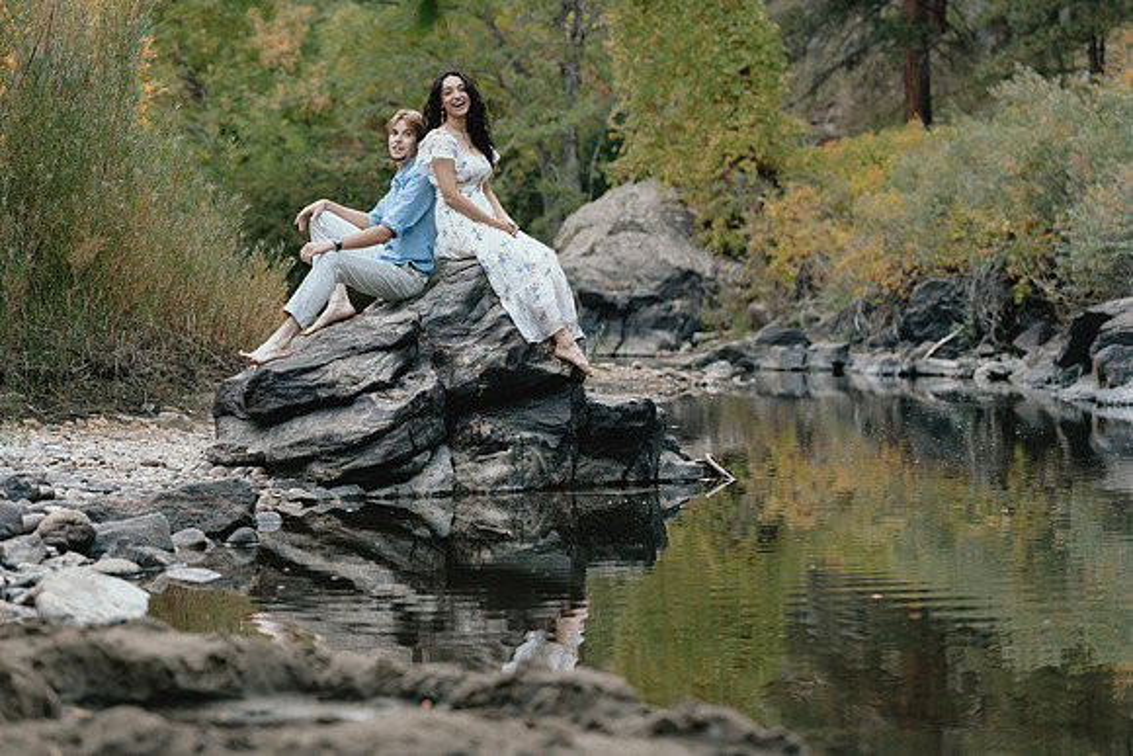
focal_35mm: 109
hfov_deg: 18.8
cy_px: 378
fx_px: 3431
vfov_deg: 12.6
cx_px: 566
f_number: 3.5
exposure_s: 1/200
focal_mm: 109
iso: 1000
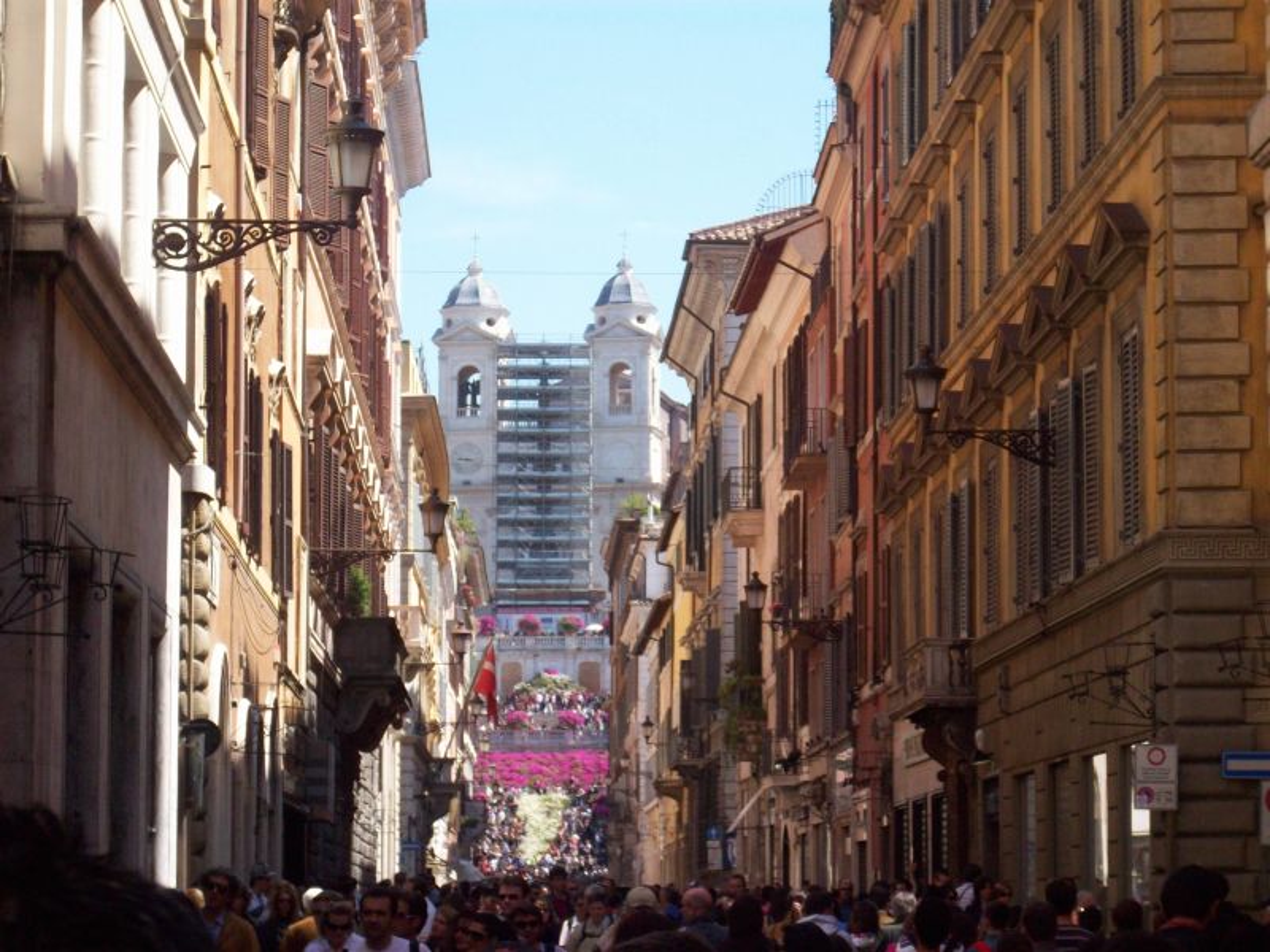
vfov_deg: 13.3
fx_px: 4072
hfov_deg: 17.7
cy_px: 476
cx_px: 635
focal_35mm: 111
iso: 80
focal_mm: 18.6
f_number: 5.2
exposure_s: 1/252
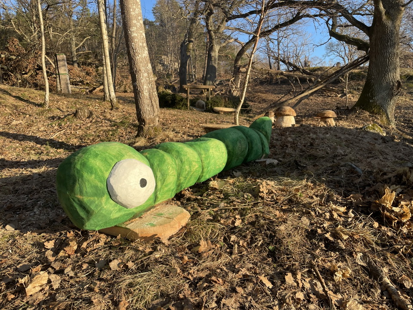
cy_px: 155
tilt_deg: -3.7
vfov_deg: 53.1
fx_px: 310
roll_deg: +4.5
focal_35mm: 26
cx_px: 206
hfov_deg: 67.3
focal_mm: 4.2
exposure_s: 1/836
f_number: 1.6
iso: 32
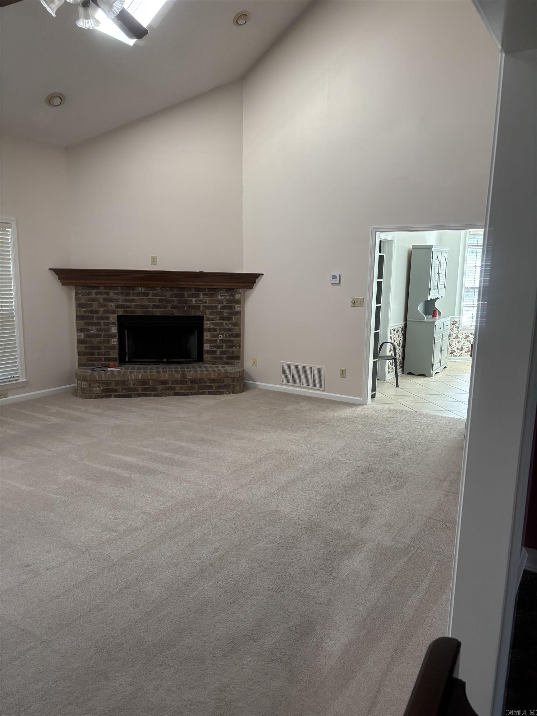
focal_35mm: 26
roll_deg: -2.2
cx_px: 268
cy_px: 358
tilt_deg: -8.8
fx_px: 538
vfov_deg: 67.3
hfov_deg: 53.1
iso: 125
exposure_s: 1/101
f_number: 1.6
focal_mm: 5.96
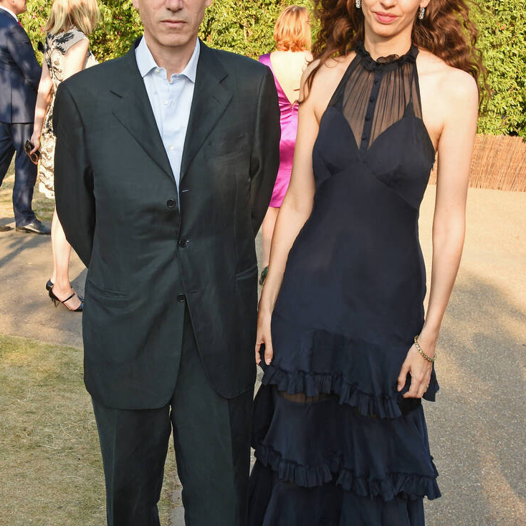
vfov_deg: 32.8
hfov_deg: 32.8
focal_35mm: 52
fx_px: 894
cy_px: 288
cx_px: 260
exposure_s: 1/160
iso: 1250
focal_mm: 40
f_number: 16
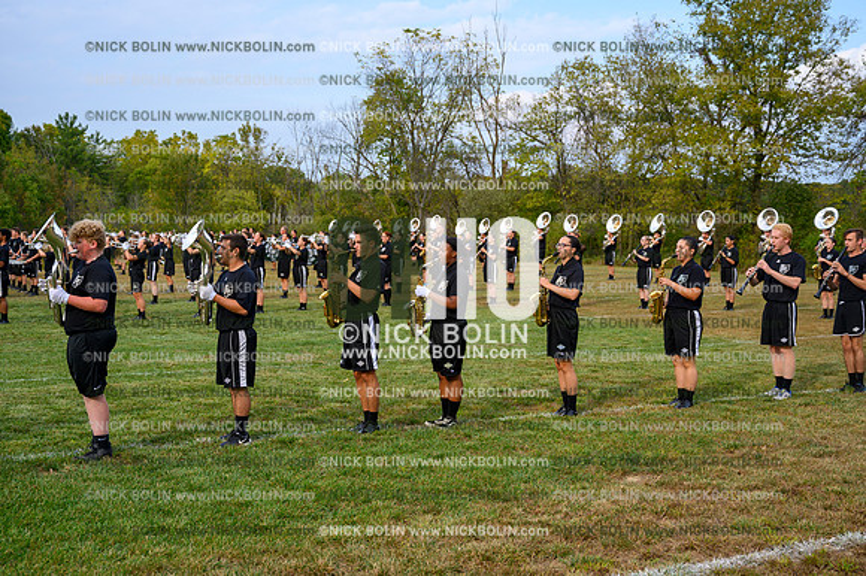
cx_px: 433
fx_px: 1058
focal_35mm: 44
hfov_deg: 44.5
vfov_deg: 30.5
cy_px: 288
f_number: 4.5
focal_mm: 44
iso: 200
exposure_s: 1/800
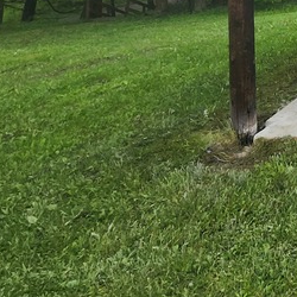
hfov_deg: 24.5
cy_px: -113
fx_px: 456
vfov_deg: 28.0
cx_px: 482
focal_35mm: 47
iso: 50
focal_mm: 2.2
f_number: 2.2
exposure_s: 1/1013
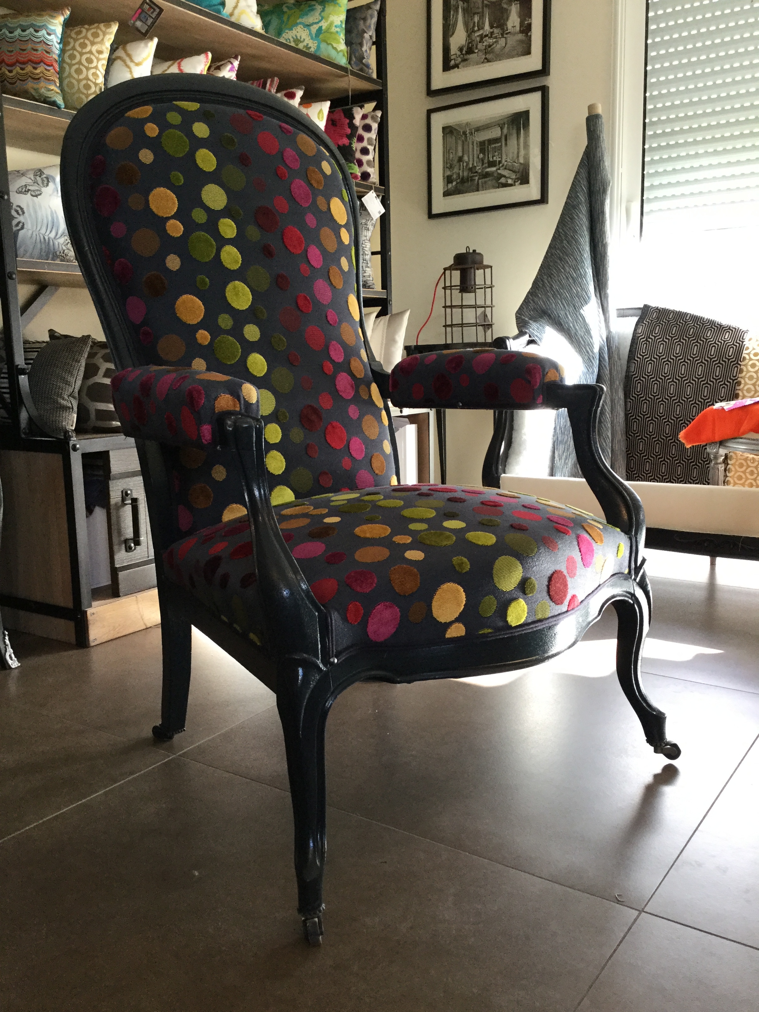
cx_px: 380
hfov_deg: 45.4
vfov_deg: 58.4
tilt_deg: -11.0
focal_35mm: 31
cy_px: 506
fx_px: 906
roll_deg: +0.5
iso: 64
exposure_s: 1/33
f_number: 2.4
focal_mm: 3.3
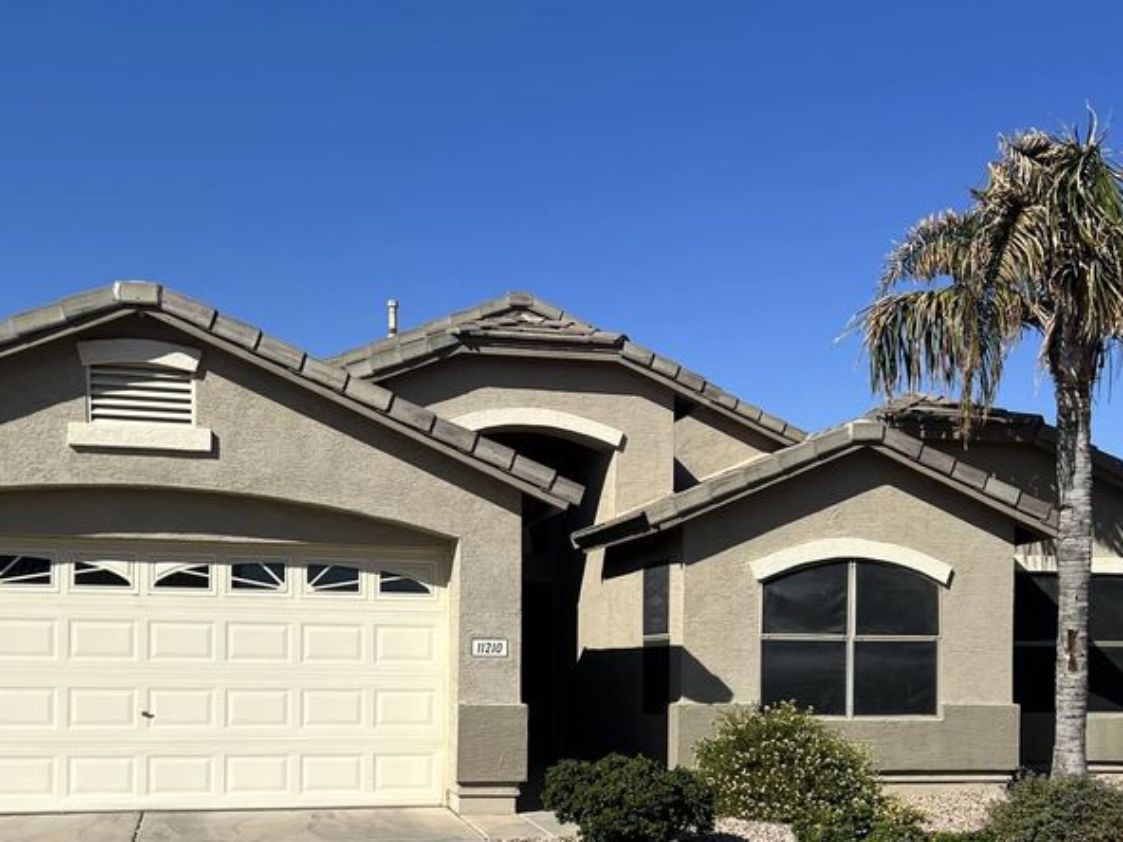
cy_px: 671
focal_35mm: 45
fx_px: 1460
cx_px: 552
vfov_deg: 31.4
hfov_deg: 42.1
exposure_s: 1/6993
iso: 50
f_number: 1.5
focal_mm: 5.7
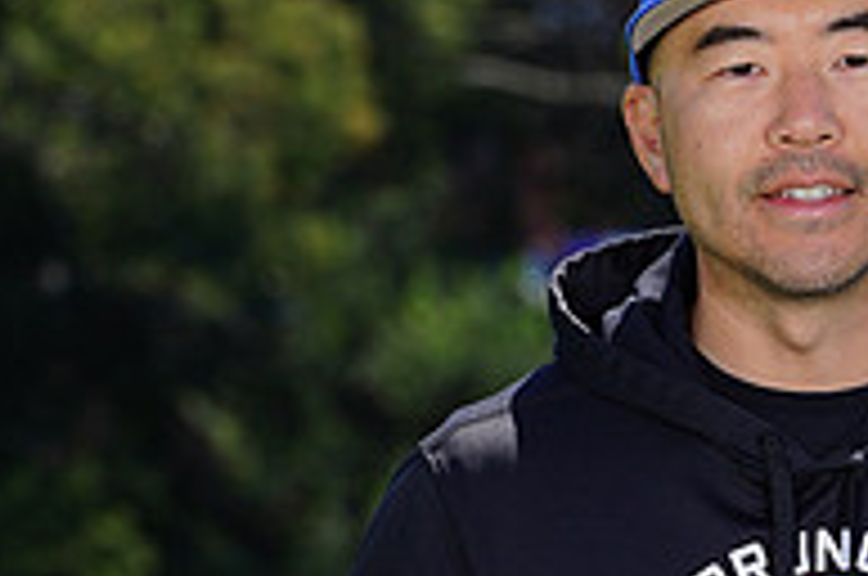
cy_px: 914
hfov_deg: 3.9
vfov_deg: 2.6
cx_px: 812
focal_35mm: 527
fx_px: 12685
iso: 100
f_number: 8
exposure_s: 1/250
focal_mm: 175
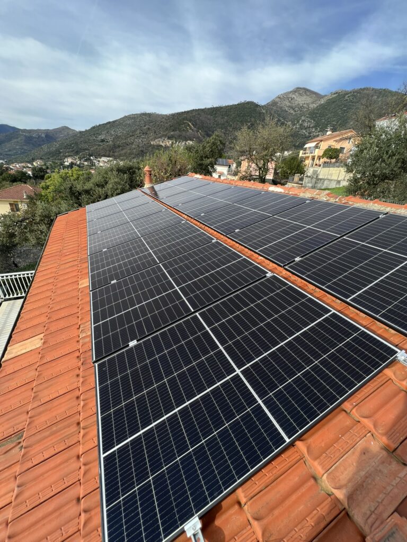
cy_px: 271
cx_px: 204
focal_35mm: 13
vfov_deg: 106.2
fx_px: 204
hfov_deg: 89.9
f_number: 1.8
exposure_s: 1/415
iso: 32
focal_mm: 1.57
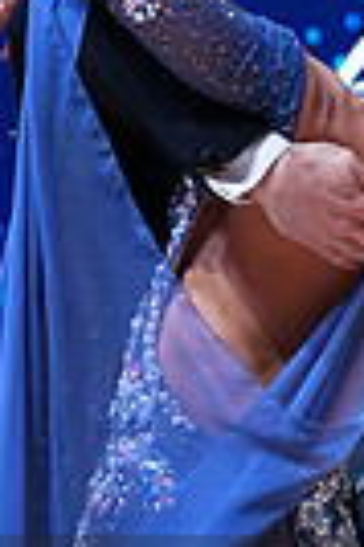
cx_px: 268
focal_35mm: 377
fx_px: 5732
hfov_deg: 3.6
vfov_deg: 5.4
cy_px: 674
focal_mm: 87
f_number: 4
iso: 1250
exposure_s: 1/500
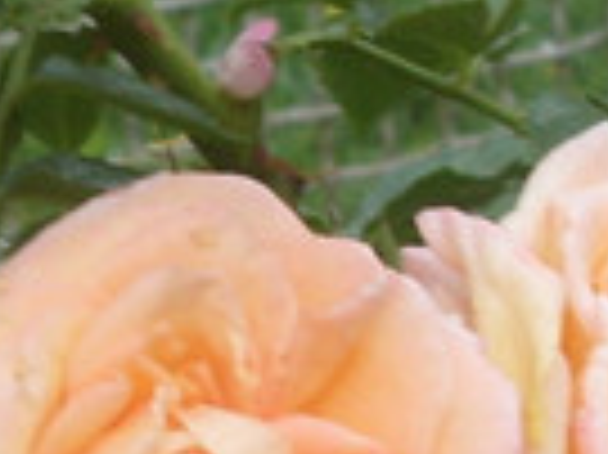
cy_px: 427
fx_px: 5282
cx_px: -38
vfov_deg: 4.9
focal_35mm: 301
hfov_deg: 6.6
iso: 50
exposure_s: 1/96
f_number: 2.8
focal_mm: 6.3
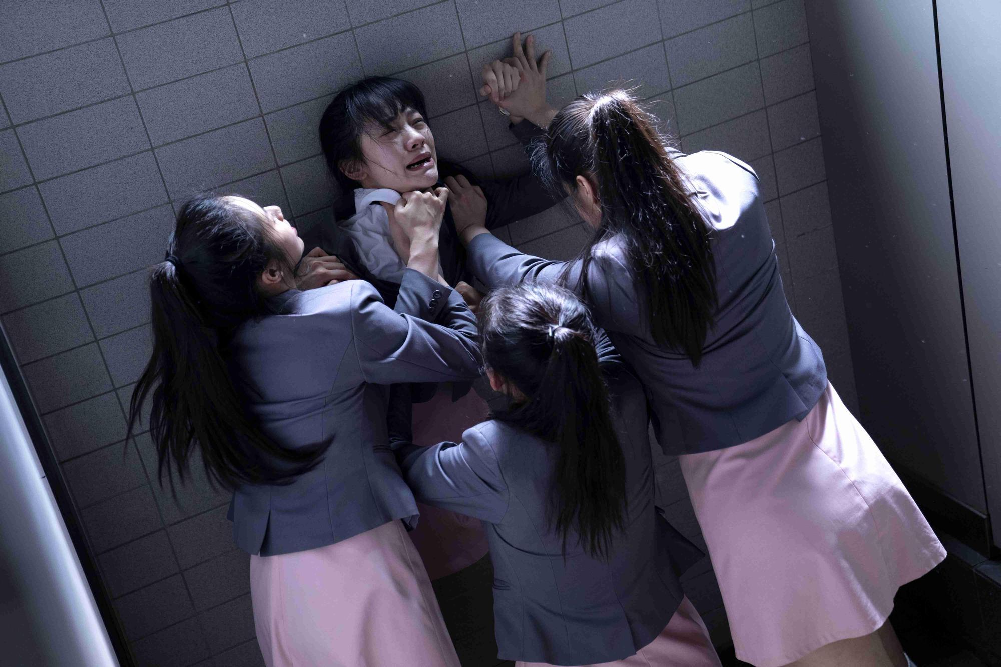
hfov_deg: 37.5
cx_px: 500
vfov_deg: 25.5
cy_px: 334
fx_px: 1473
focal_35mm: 53
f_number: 2.8
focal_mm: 53
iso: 1600
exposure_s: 1/250
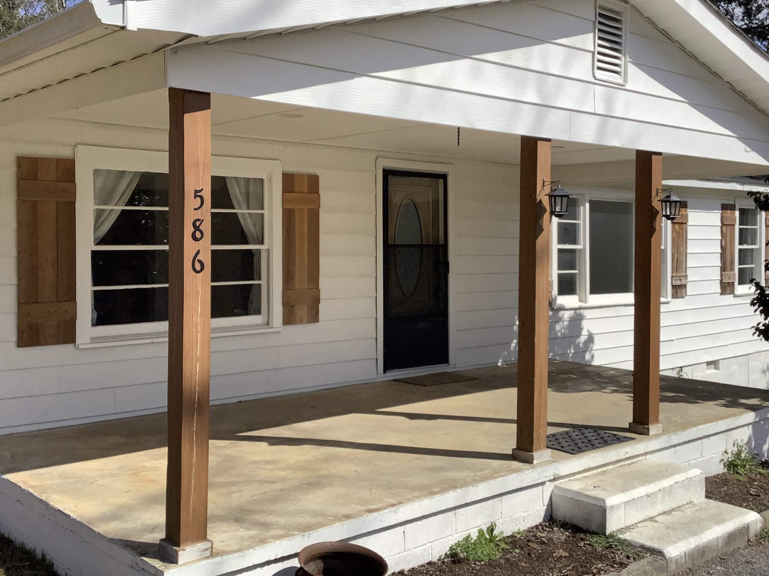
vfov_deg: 36.8
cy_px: 255
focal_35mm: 39
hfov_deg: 47.9
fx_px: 866
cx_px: 394
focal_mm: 3.3
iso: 25
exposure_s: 1/2037
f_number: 2.4
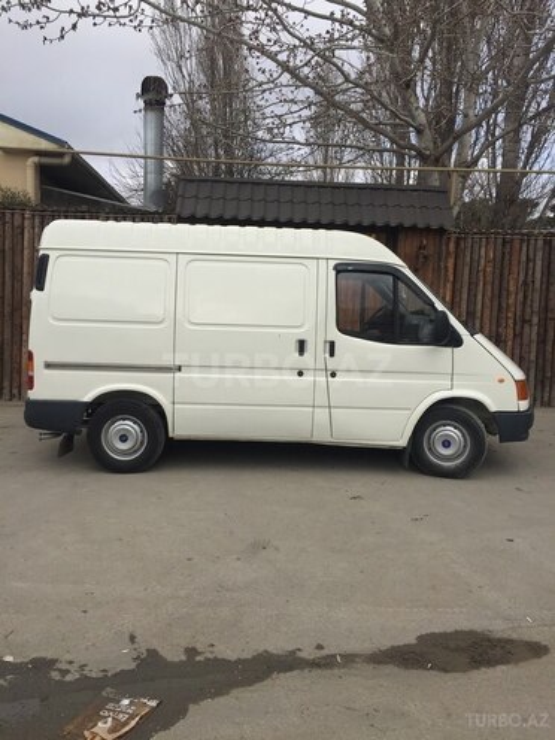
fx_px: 620
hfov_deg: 48.2
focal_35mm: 29
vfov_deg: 61.7
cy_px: 370
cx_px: 278
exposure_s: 1/2326
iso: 32
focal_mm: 4.15
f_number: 2.2
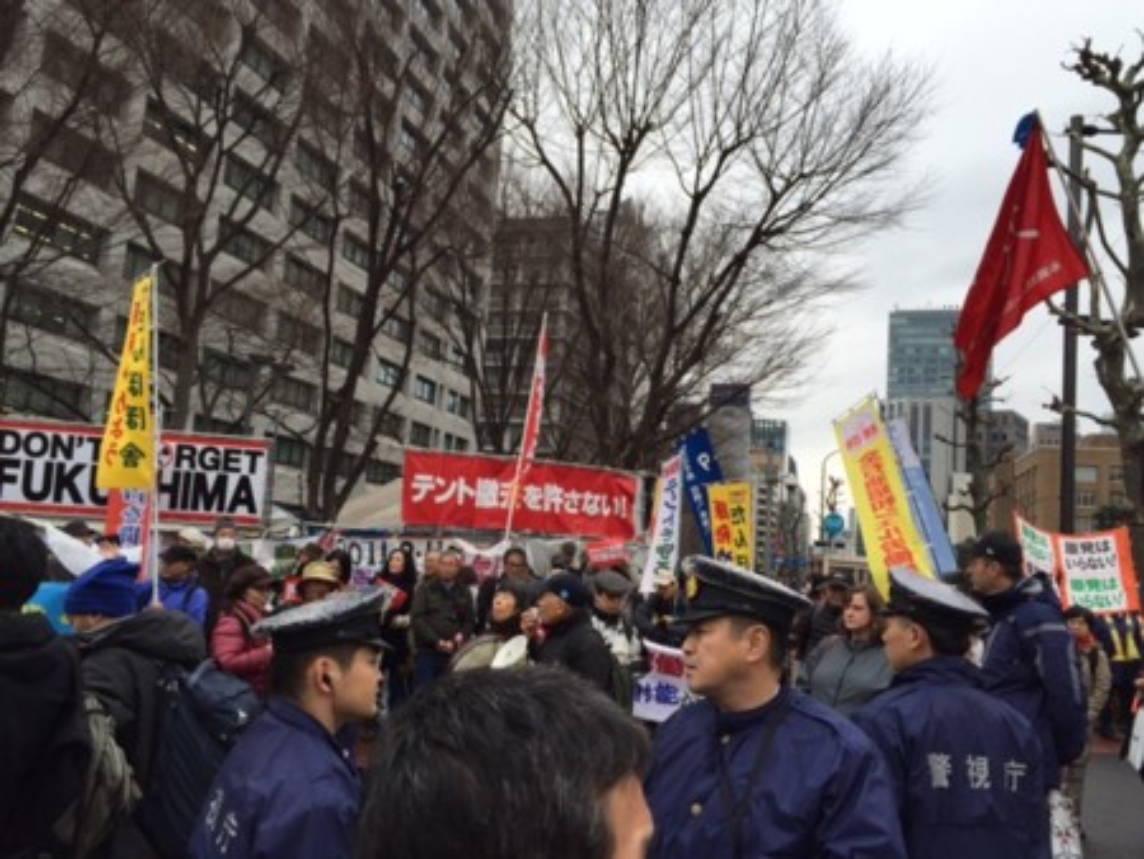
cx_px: 572
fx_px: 959
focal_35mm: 29
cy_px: 430
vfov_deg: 48.3
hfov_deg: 61.6
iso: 32
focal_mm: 4.15
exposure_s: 1/482
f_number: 2.2
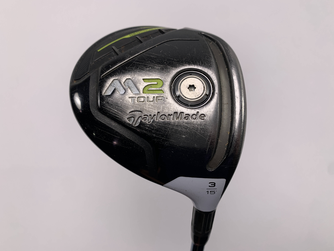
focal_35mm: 26
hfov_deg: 67.3
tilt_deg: -62.9
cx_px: 167
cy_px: 126
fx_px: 251
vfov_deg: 53.1
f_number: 1.8
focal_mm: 4.25
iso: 25
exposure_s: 1/419
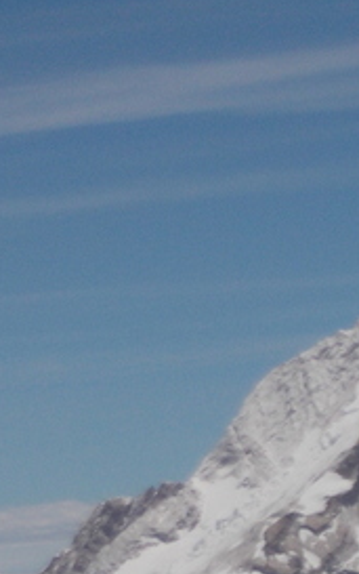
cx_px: 521
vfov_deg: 4.6
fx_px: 7096
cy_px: 699
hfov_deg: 2.9
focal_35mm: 454
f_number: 16.3
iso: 80
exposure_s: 1/200
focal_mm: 23
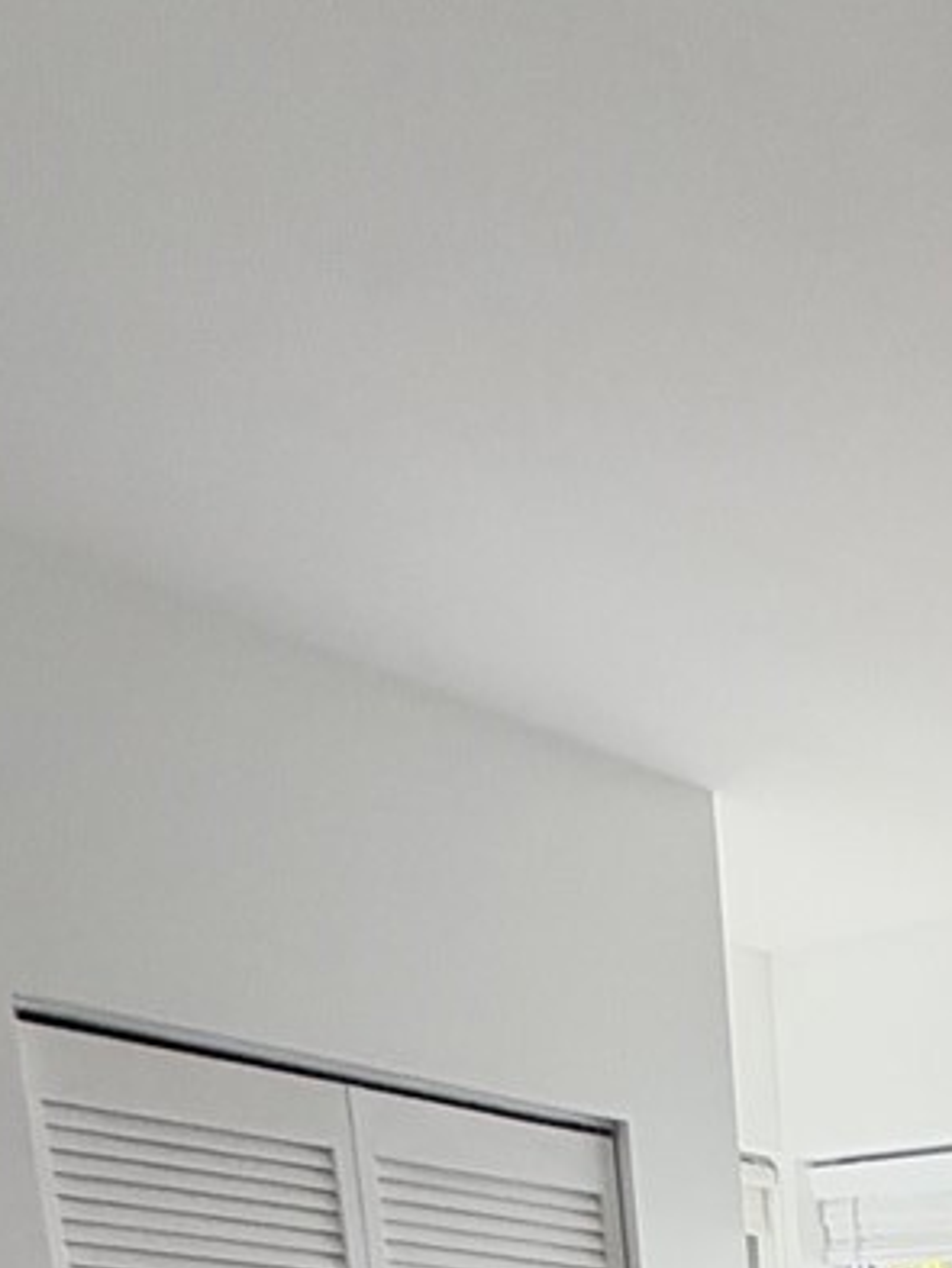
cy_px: 2159
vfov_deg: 22.9
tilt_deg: -13.4
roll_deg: -1.4
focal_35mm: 57
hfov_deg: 20.7
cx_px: 1533
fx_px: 2089
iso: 250
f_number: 2.2
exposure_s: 1/121
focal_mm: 2.22
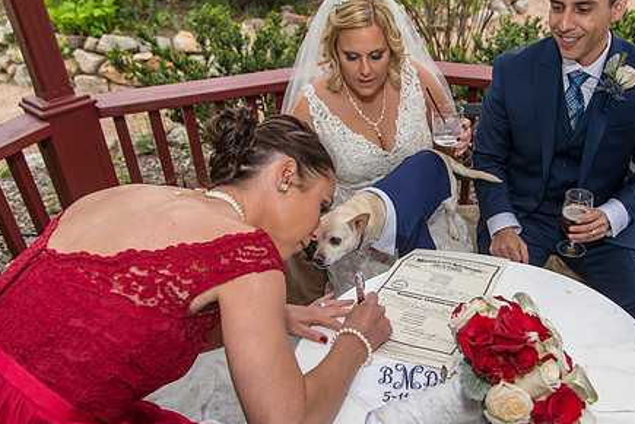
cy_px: 227
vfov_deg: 41.1
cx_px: 415
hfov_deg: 57.6
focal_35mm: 32
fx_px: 564
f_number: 4.5
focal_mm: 24
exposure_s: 1/200
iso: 400
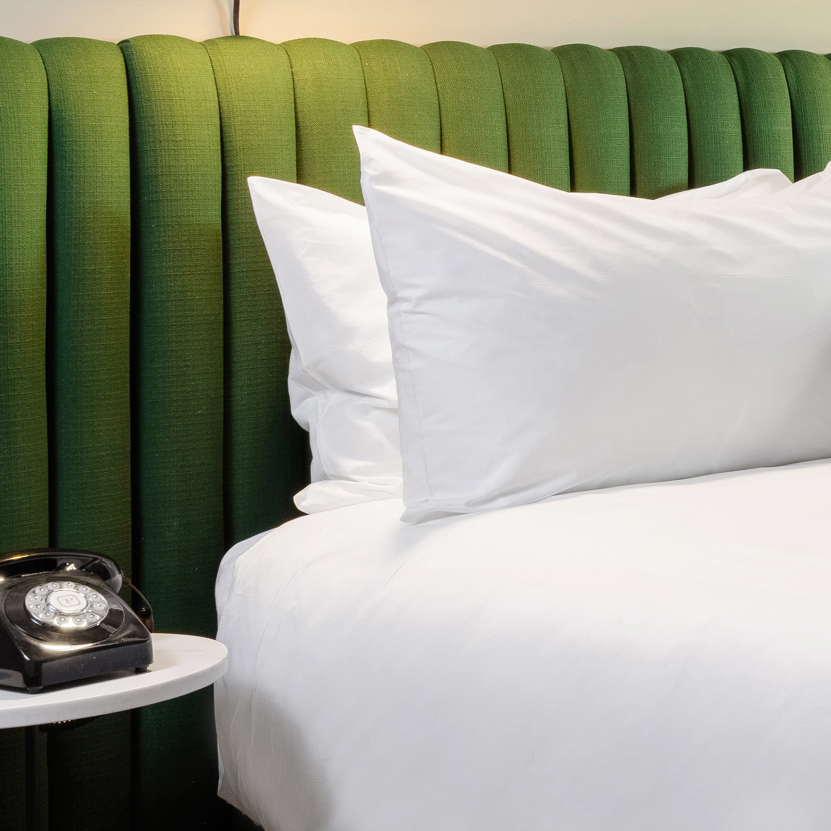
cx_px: 1284
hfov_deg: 18.6
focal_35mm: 81
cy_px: 334
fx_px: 2200
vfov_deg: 21.4
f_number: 18
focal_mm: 32
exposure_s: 1/2.5
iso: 500
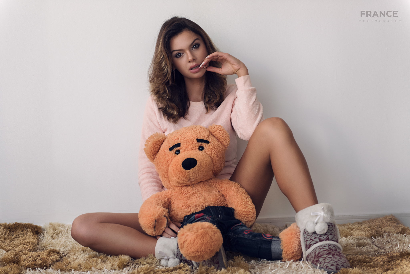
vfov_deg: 19.5
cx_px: 205
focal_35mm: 70
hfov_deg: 28.8
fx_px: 797
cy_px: 137
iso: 400
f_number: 2.8
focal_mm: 70
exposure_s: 1/80
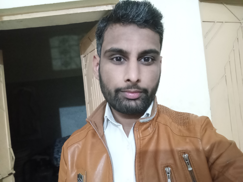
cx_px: 122
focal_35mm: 26
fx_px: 183
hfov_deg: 67.3
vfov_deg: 53.1
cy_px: 91
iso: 2246
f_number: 2.05
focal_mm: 2.79
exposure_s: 1/20
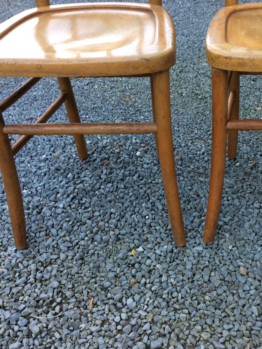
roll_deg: -0.2
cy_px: 175
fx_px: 434
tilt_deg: -37.4
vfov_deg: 43.8
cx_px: 200
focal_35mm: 43
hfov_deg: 32.9
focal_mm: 3.3
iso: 50
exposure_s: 1/100
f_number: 2.4
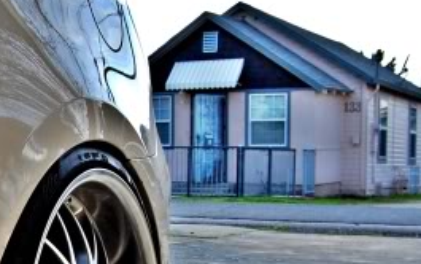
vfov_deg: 14.9
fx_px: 1005
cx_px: 9
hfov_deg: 22.8
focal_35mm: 88
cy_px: 209
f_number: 8
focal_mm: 19
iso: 200
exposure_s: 1/250
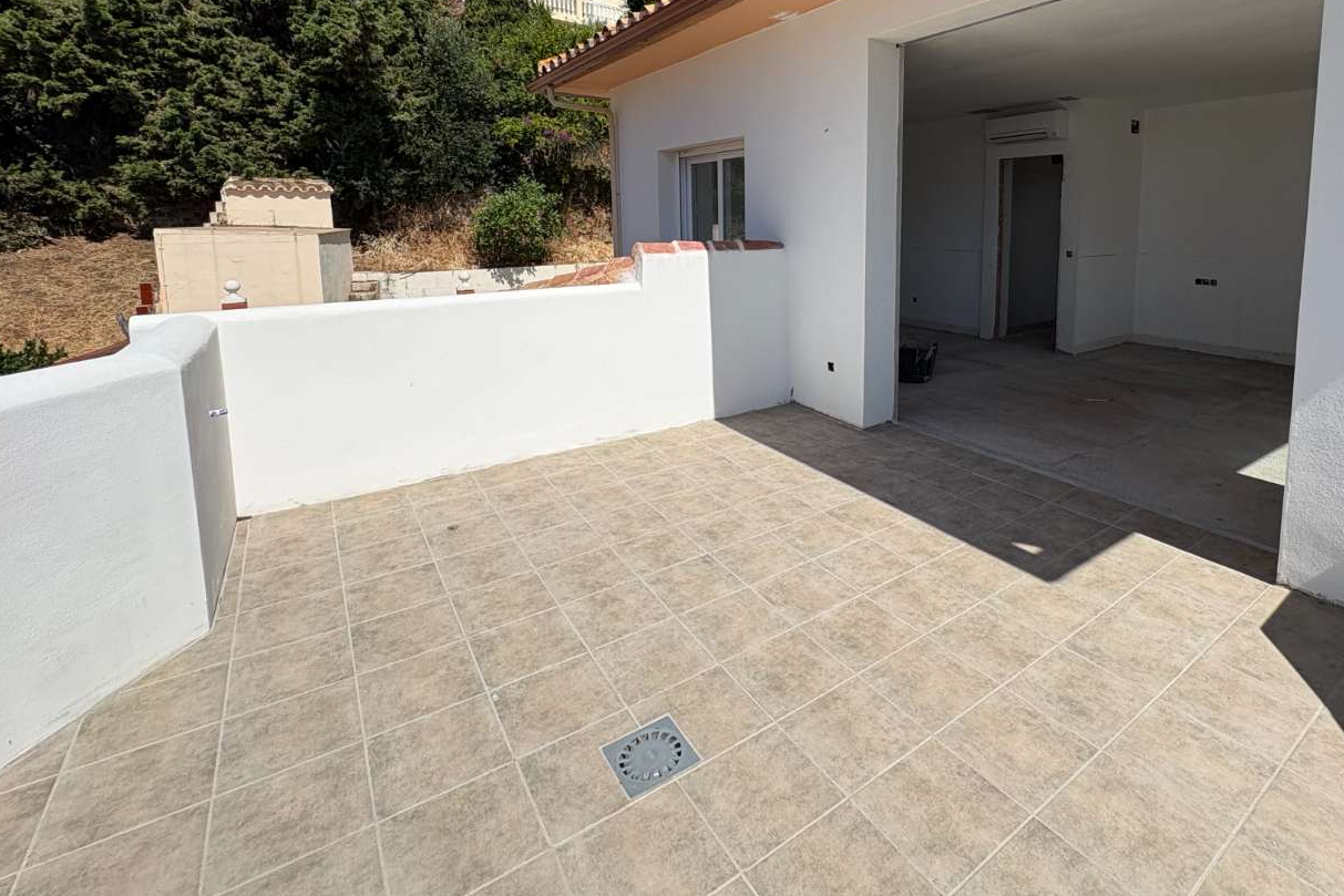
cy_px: 292
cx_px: 801
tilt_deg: -6.1
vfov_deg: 65.4
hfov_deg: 88.9
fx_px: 672
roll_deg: +0.0
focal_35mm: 18
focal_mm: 2.22
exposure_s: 1/2146
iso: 50
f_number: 2.2
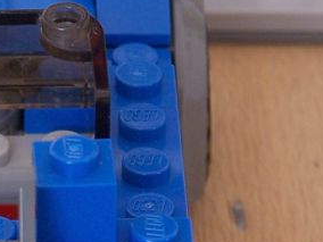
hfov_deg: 3.2
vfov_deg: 2.4
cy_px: 202
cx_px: -89
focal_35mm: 609
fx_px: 5683
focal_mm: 28
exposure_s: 1/4
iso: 80
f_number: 3.2
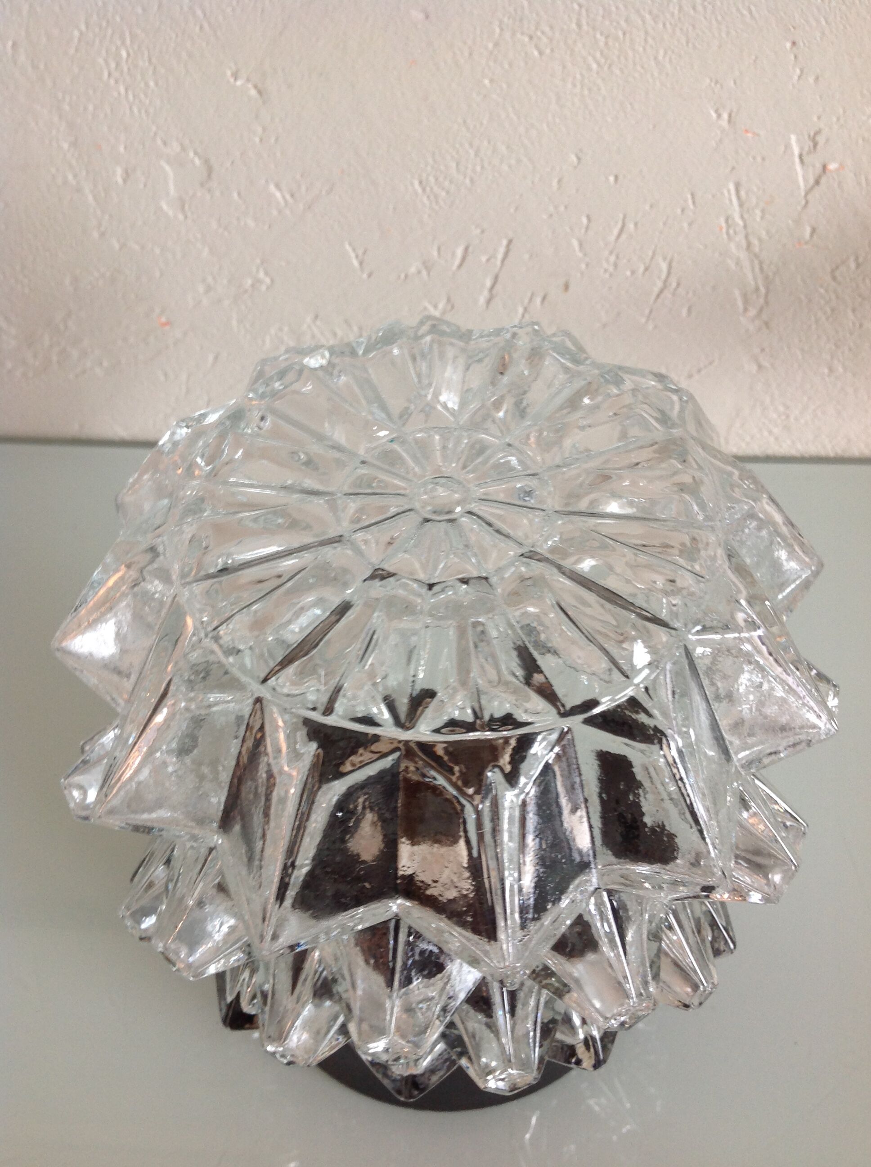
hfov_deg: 40.6
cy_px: 584
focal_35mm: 35
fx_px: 1177
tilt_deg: -50.1
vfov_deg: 52.7
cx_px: 436
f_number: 2.4
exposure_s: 1/15
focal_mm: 4.28
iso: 64
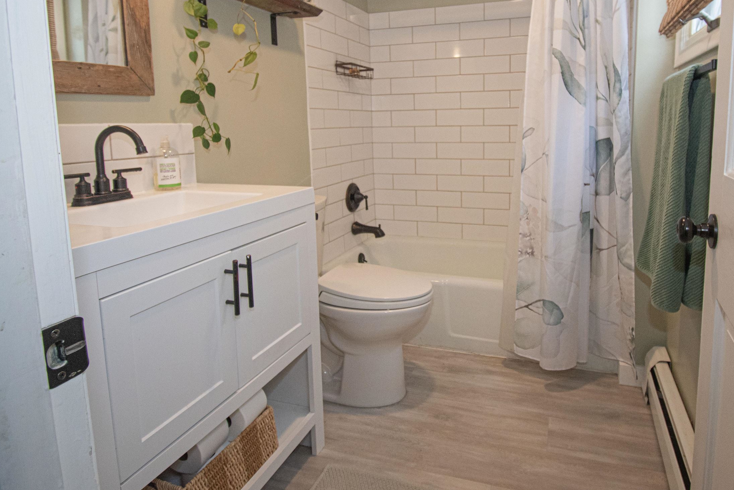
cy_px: 179
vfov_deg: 58.6
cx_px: 429
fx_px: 428
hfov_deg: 80.5
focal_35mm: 21
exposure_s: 1/160
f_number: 4.5
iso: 800
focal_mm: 10
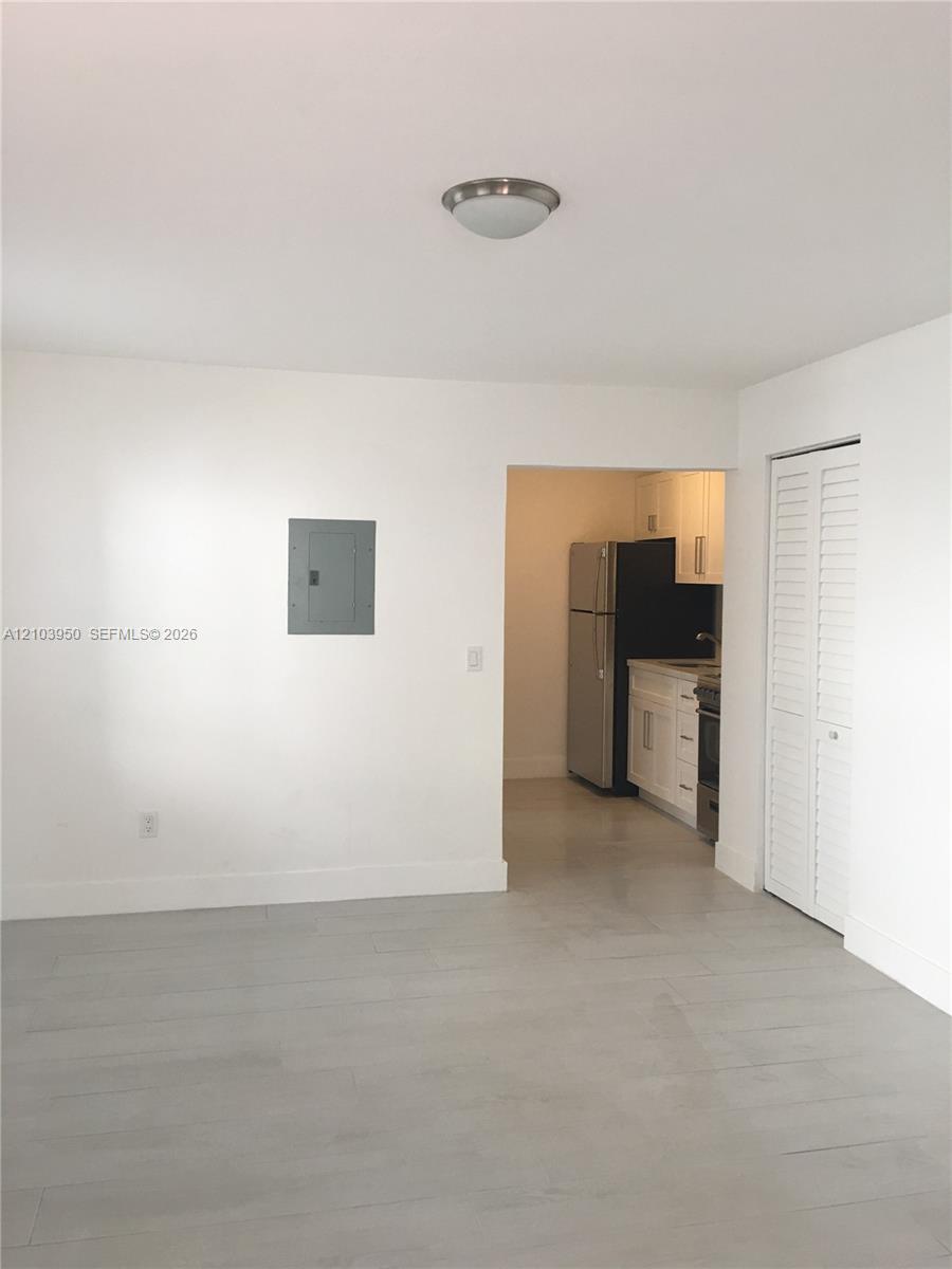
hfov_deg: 48.2
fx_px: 1063
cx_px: 476
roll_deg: +0.5
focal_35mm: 29
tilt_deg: -1.5
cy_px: 634
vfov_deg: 61.7
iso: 25
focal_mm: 4.15
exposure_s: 1/30
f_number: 2.2
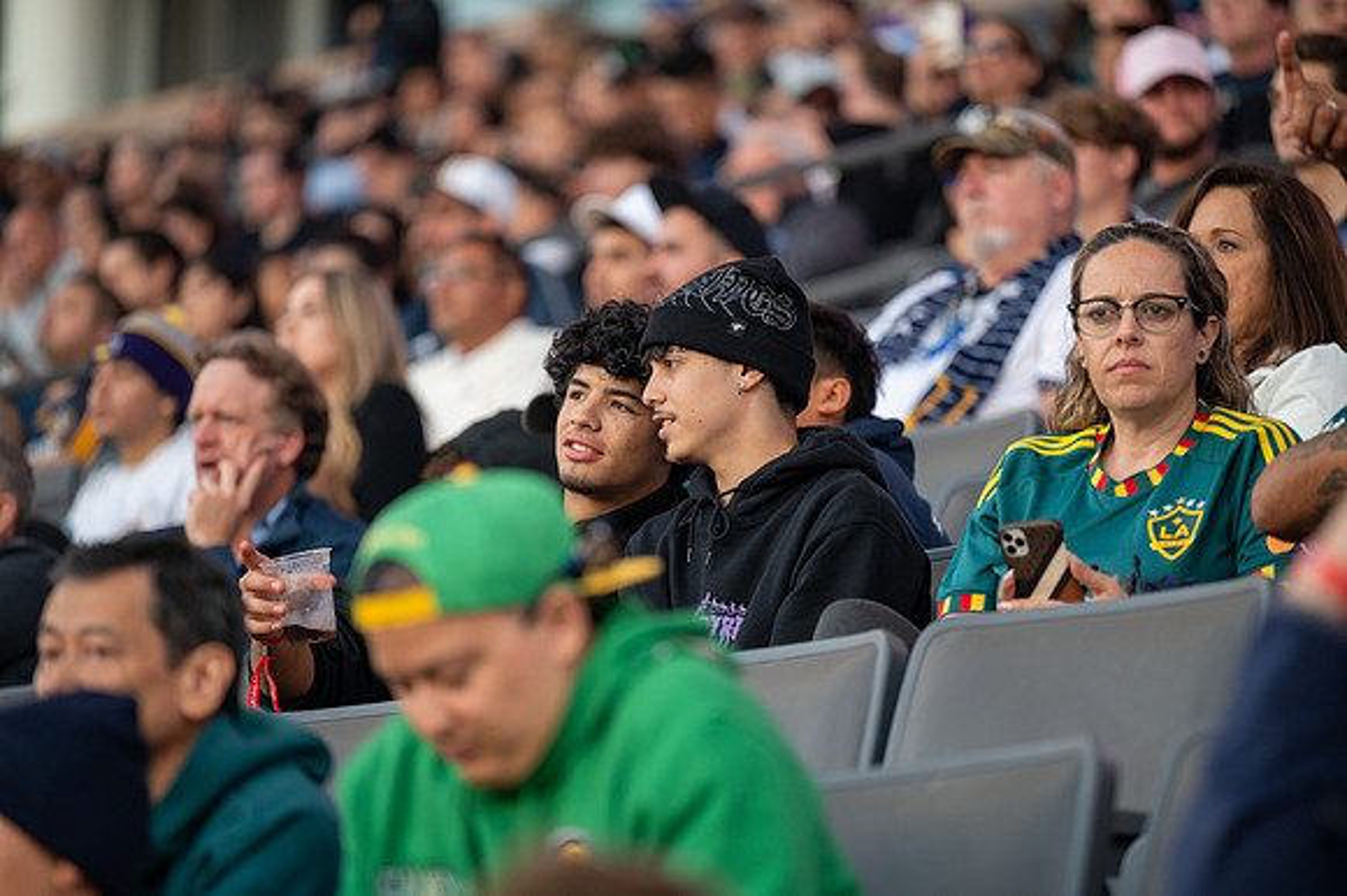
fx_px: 7479
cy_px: 448
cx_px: 674
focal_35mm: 200
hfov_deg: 10.3
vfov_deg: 6.9
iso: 1800
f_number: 2.8
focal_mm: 200
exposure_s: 1/800
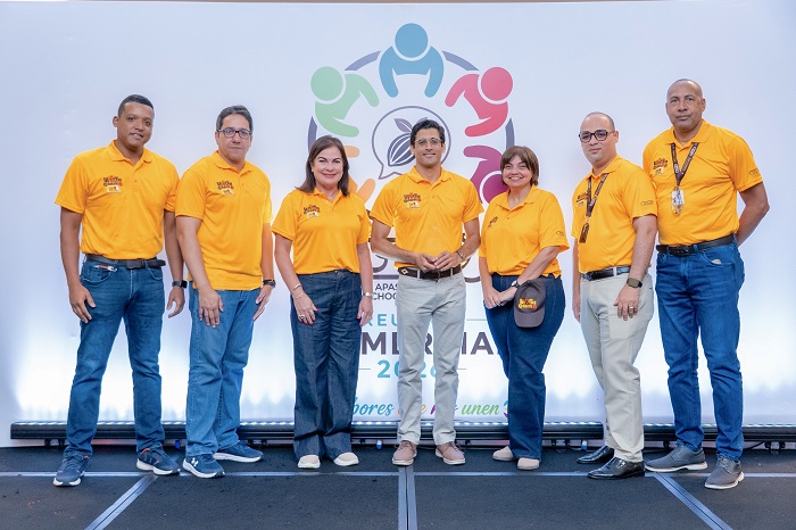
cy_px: 265
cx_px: 398
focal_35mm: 43
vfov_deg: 31.2
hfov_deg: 45.4
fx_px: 950
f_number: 4.5
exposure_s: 1/100
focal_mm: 29
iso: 3200
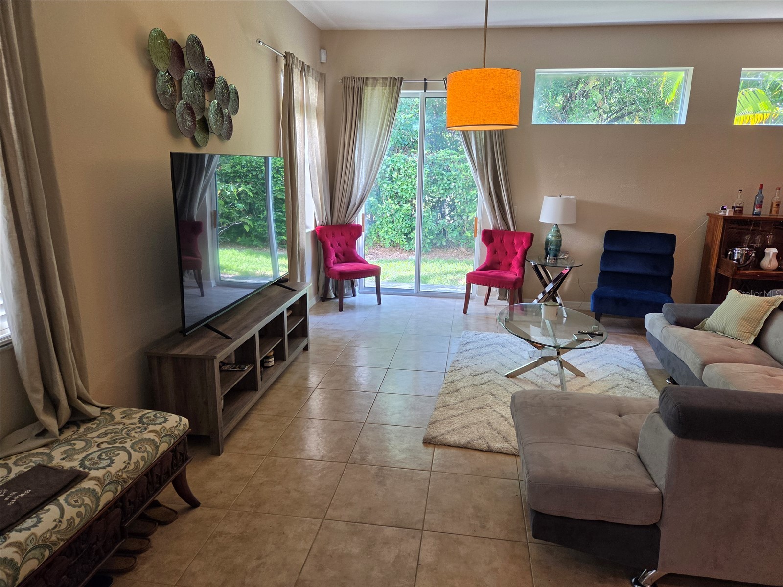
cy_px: 294
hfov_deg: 73.9
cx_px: 392
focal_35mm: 23
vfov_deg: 58.9
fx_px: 520
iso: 200
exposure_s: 1/120
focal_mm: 5.4
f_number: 1.8
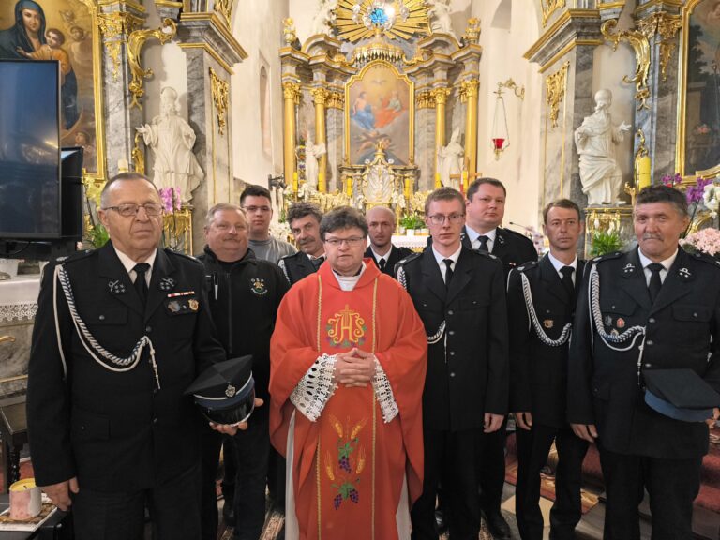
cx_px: 360
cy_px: 270
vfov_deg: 58.9
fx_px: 478
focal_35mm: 23
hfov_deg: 73.9
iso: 1250
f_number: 1.65
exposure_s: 1/33.3
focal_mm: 6.14
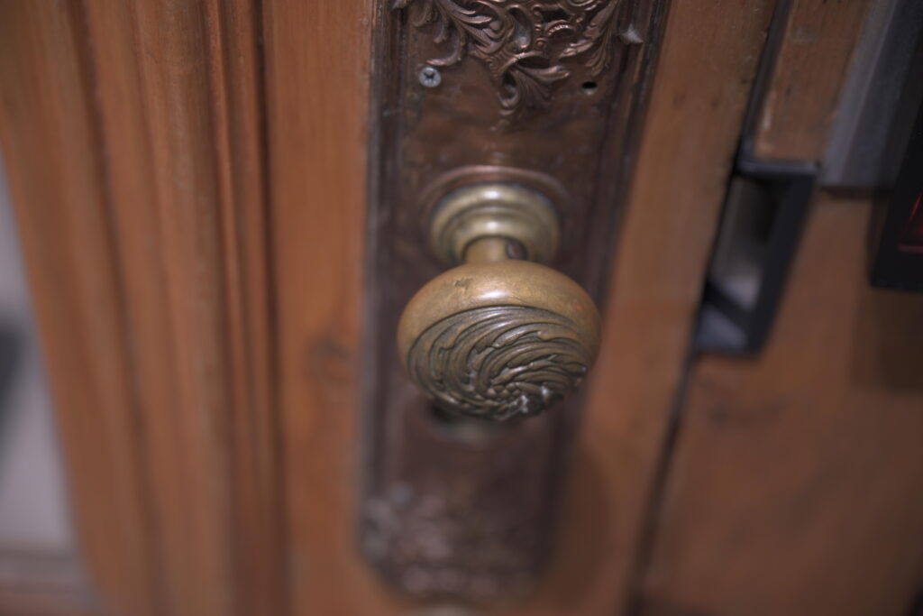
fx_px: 1795
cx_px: 462
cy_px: 308
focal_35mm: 70
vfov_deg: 19.5
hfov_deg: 28.8
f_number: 2.8
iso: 250
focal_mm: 70
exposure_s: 1/6
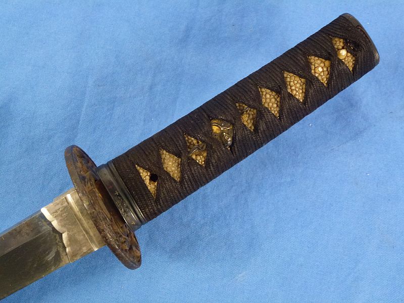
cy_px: 152
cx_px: 202
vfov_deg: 29.7
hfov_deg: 38.9
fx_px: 572
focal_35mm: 49
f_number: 4.1
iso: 400
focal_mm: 8.7
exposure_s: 1/60
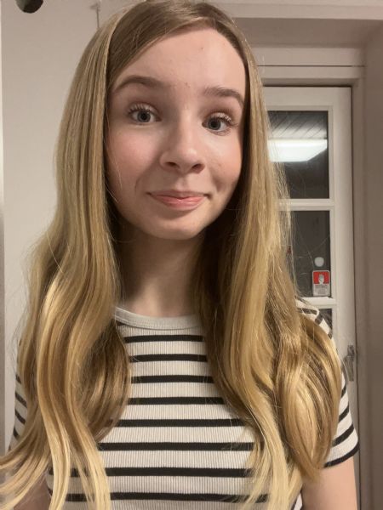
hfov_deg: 46.8
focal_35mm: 30
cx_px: 192
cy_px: 255
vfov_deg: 60.0
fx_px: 443
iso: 400
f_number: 2.2
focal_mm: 2.71
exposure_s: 1/60
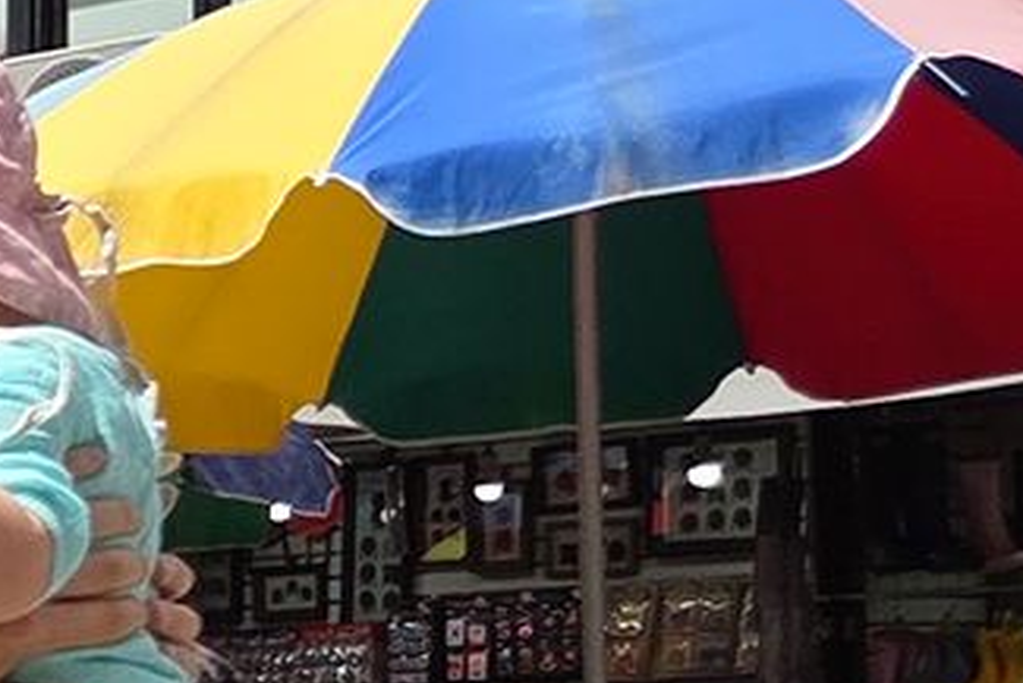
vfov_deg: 9.2
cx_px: -1860
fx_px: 4179
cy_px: 919
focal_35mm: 147
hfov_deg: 10.6
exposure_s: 1/4460
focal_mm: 5.4
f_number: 1.8
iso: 80
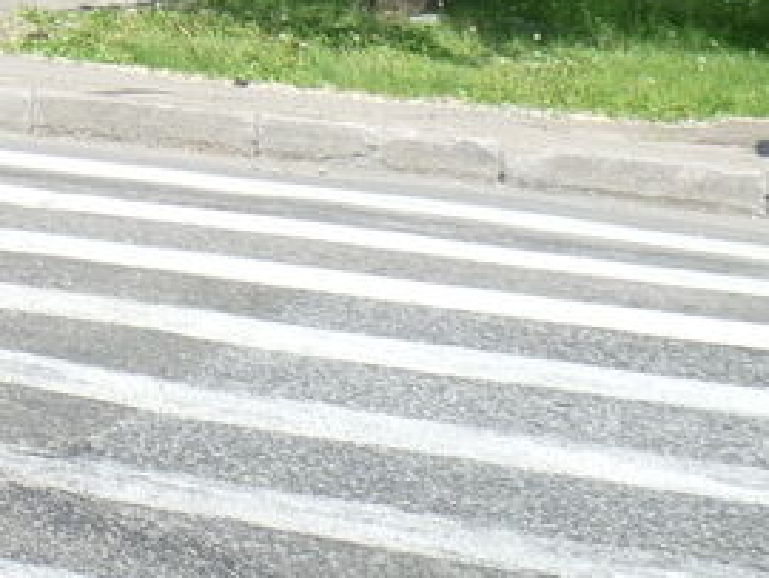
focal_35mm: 108
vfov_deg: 12.3
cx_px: -741
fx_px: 2401
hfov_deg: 15.0
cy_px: -544
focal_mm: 4.8
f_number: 5
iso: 100
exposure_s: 1/250
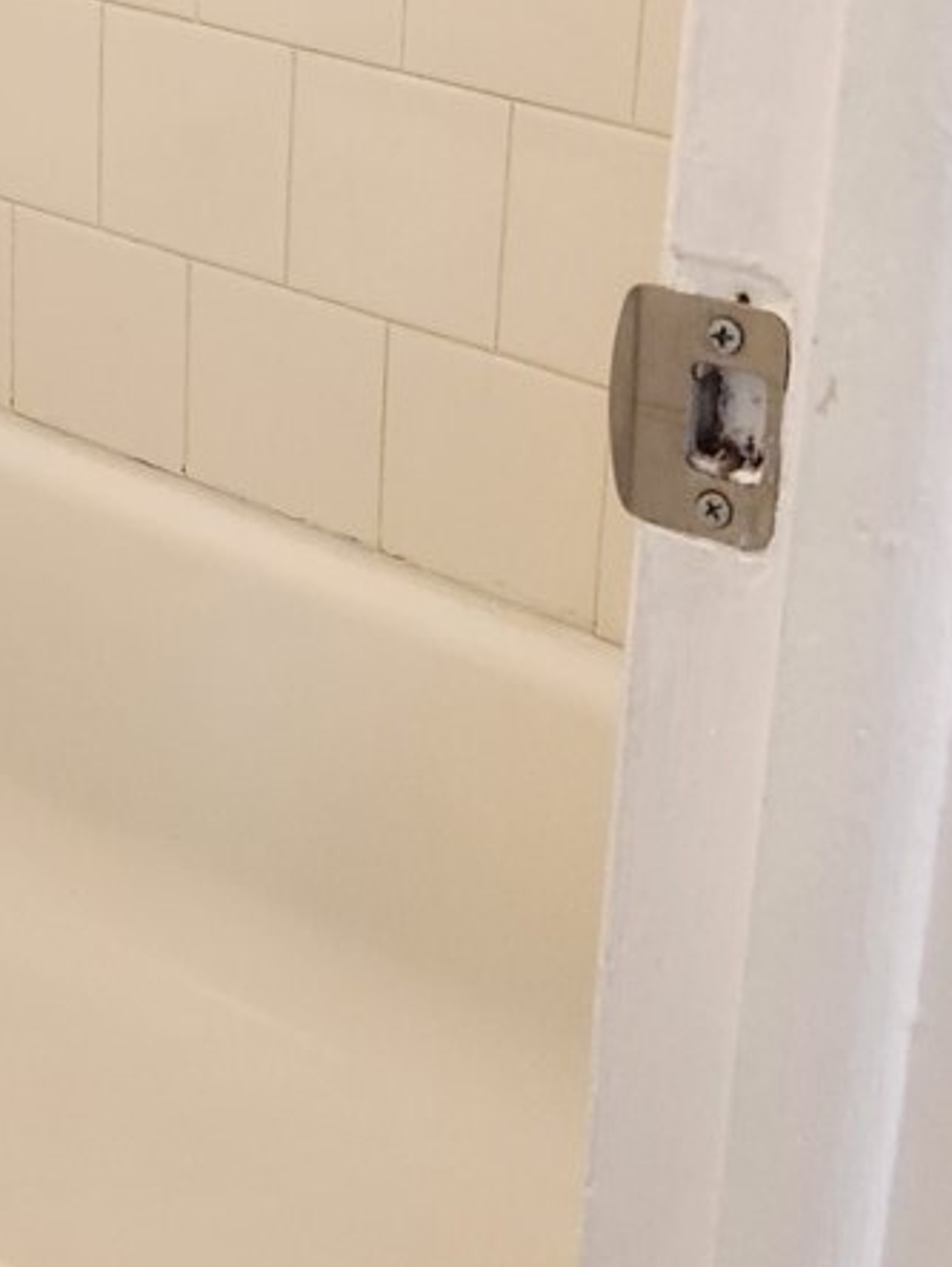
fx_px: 3039
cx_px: -300
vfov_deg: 23.3
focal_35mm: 83
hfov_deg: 16.8
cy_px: 295
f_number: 1.8
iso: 200
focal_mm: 5.4
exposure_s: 1/120
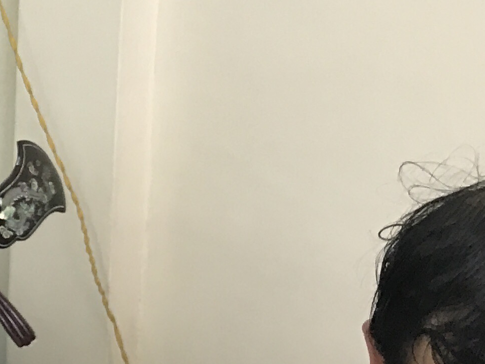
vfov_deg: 12.7
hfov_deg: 14.6
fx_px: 1639
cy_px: 221
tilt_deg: -15.5
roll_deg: +3.1
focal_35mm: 117
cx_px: -404
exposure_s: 1/20
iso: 40
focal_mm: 3.99
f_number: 1.8
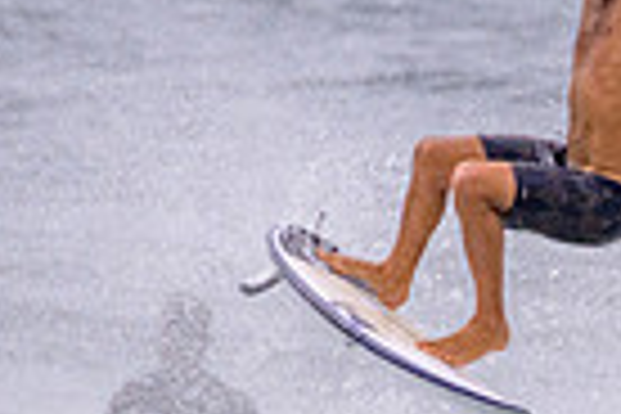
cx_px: 567
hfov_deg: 0.6
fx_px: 57921
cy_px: 466
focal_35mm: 3358
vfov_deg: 0.4
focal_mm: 800
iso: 1250
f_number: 11
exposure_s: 1/2000
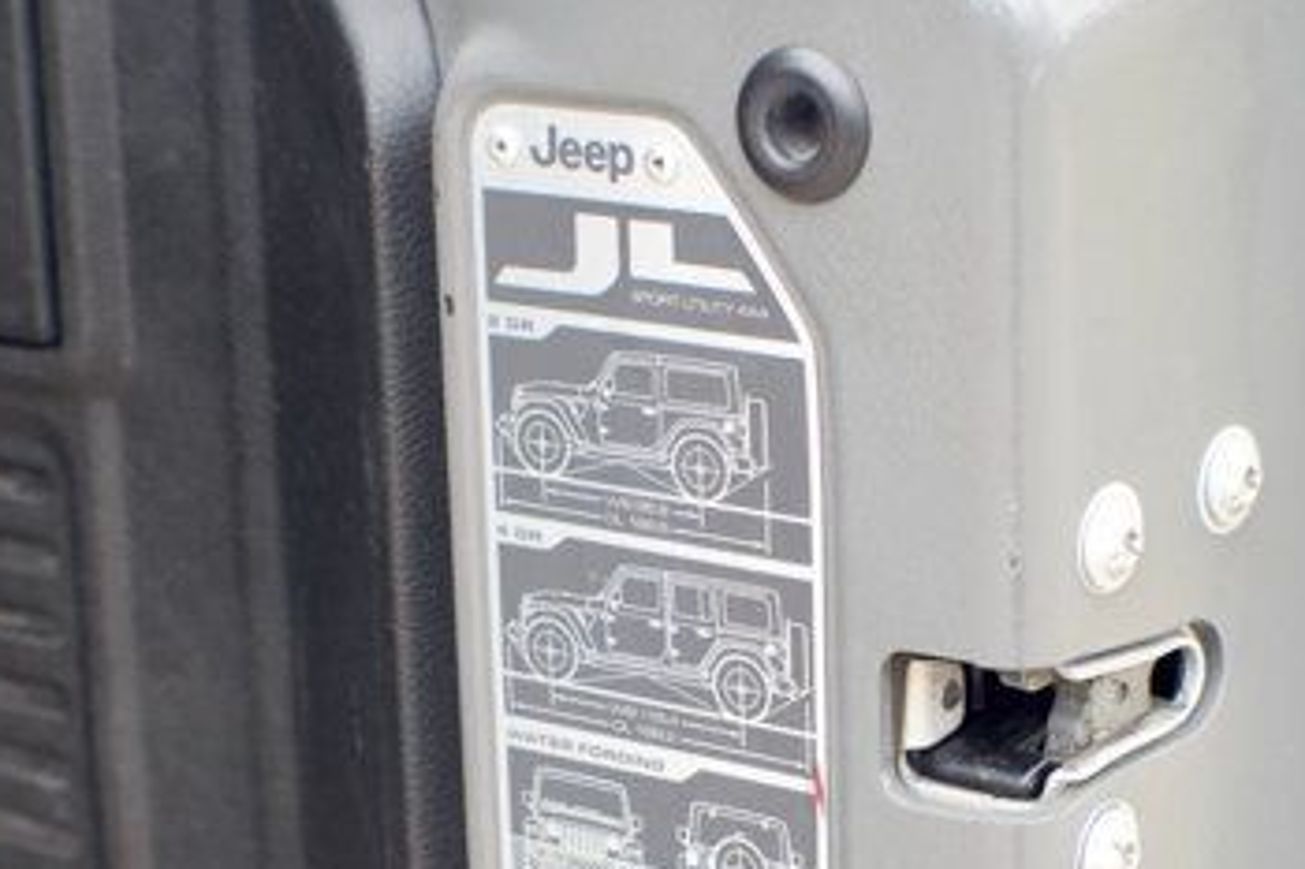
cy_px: 602
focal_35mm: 137
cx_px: 667
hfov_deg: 15.0
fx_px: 4964
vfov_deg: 10.0
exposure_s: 1/160
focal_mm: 50
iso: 1250
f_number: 6.3
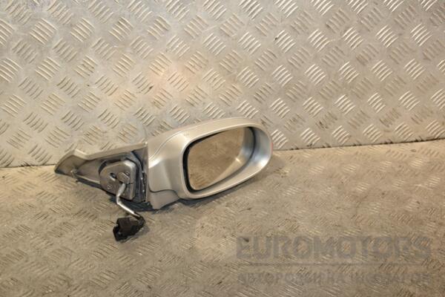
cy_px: 148
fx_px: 649
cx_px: 222
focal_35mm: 52
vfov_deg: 25.8
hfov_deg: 37.9
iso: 800
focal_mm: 35
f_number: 5.6
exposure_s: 1/200
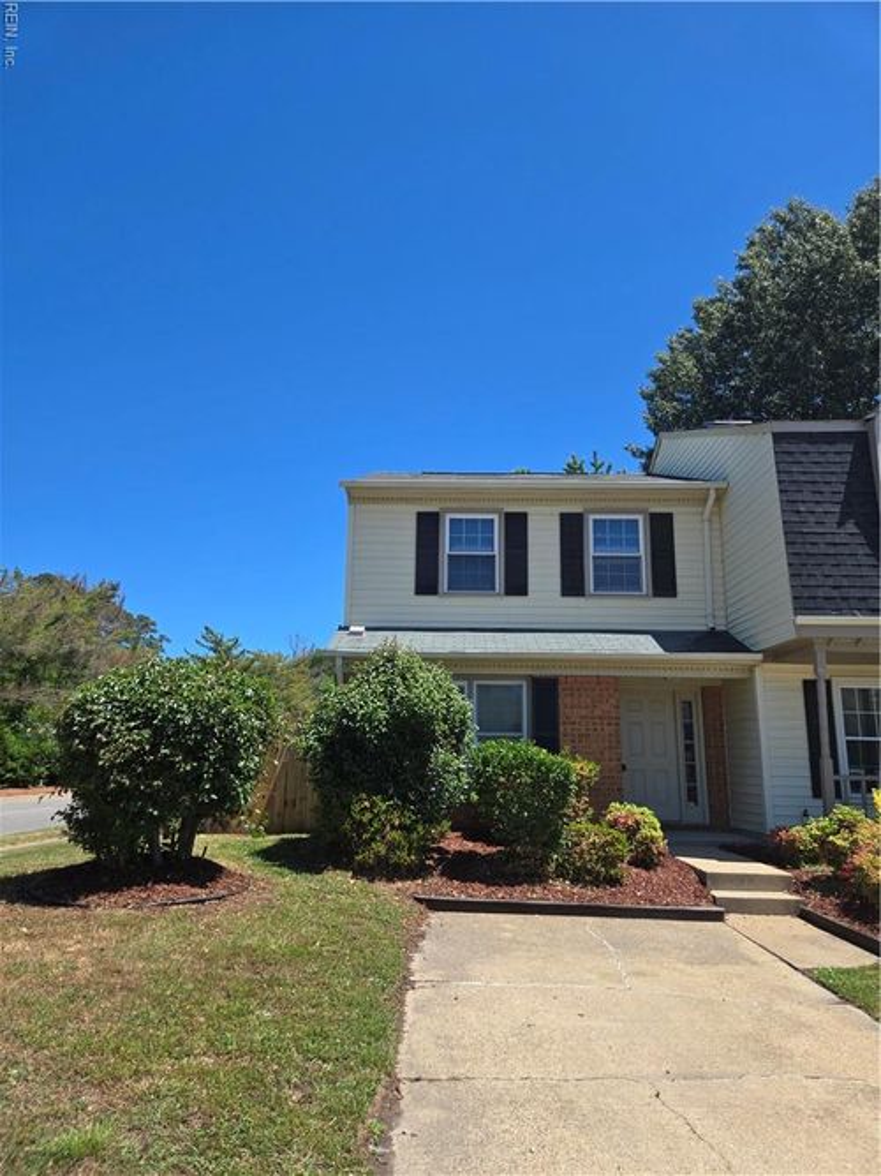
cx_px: 440
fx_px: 781
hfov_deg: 58.9
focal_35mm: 23
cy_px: 588
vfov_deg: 73.9
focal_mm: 5.4
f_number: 1.8
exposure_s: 1/1700
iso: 25
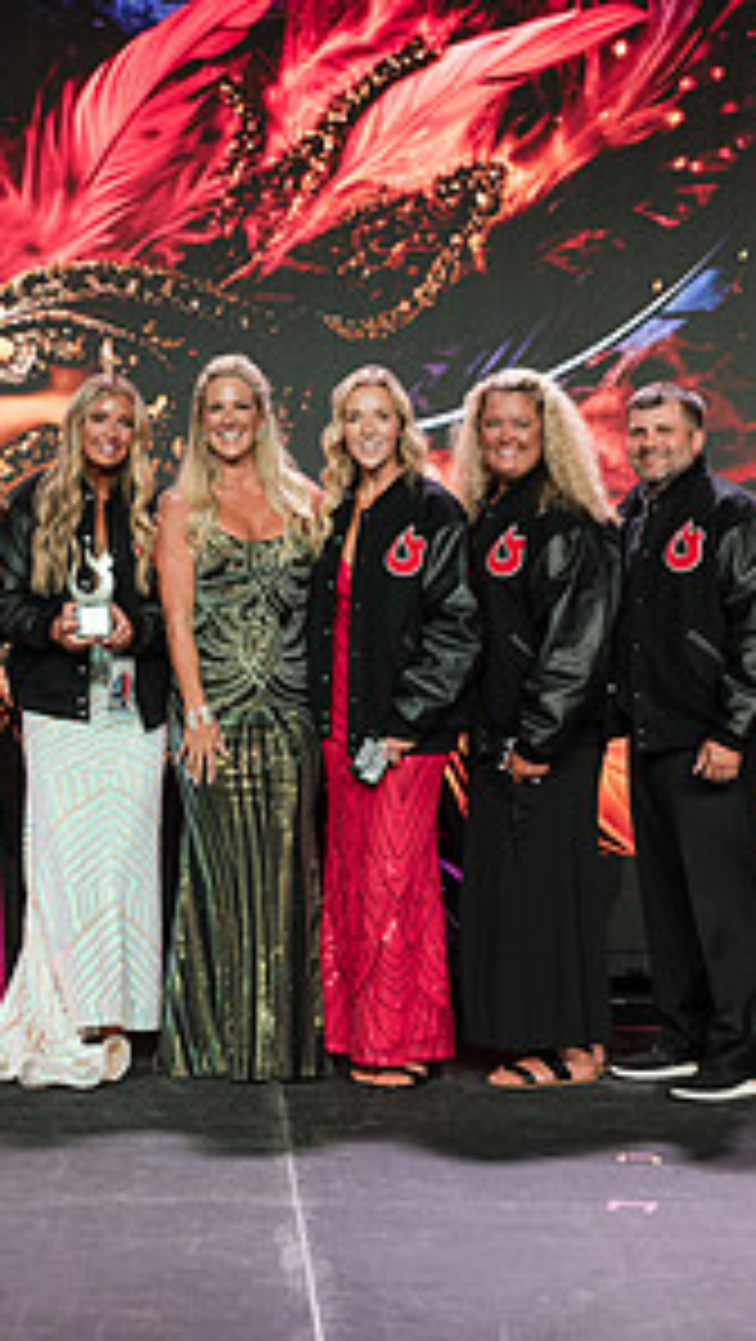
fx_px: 2811
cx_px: 198
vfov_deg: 26.8
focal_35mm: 79
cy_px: 536
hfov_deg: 15.3
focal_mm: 50
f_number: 2.8
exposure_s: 1/160
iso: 800
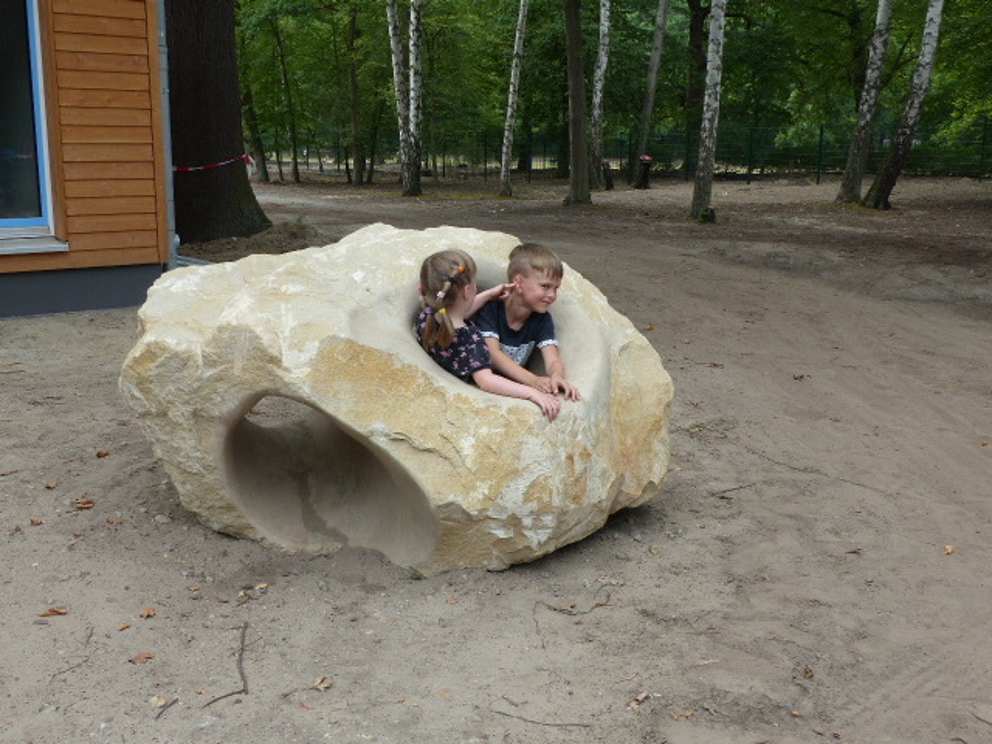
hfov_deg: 49.0
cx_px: 496
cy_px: 372
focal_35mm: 38
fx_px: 1089
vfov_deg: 37.7
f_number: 4
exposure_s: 1/160
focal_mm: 6.8
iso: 100
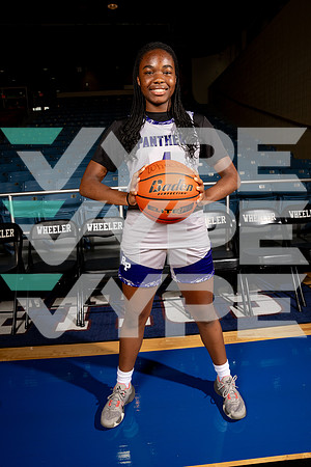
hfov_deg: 53.1
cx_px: 156
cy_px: 234
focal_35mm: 24
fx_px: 311
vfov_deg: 73.7
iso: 250
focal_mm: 24
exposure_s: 1/125
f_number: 7.1
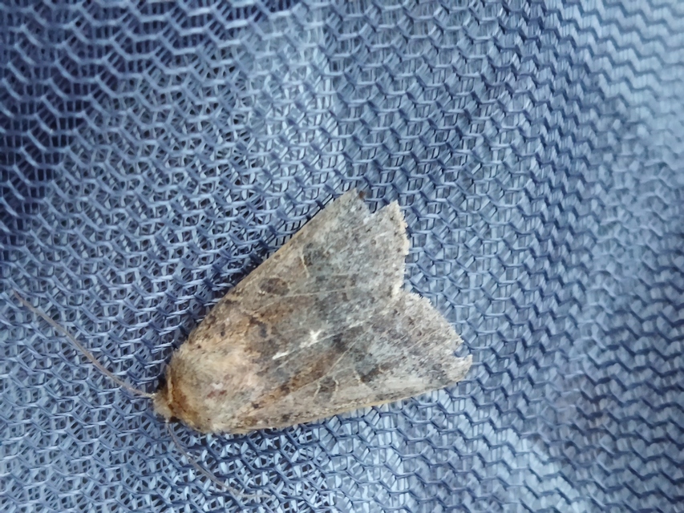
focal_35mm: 27
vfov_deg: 51.4
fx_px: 534
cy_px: 256
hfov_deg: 65.3
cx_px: 342
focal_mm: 4.71
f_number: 1.79
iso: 269
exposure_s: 1/50
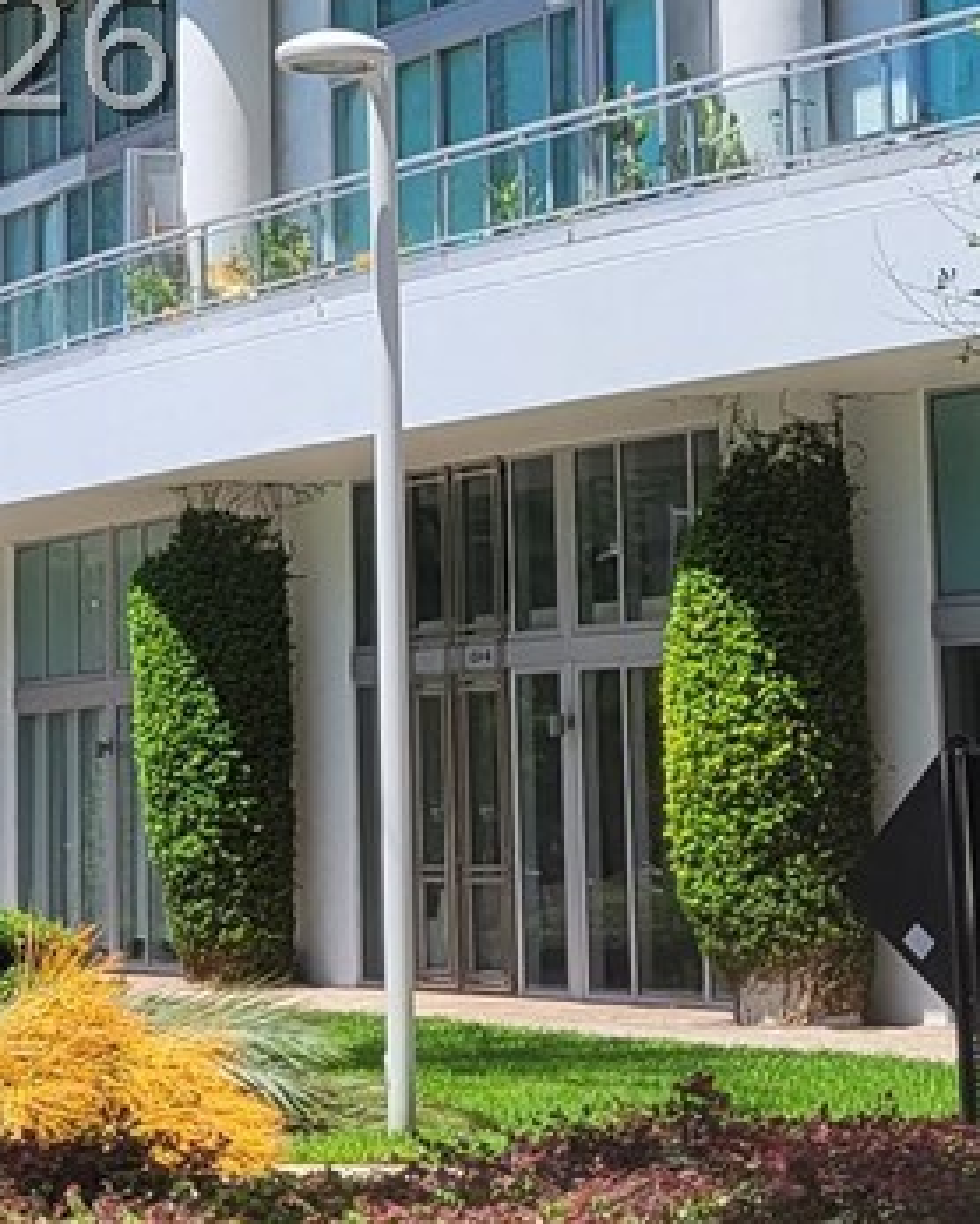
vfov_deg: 16.2
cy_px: 53
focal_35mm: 117
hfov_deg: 13.0
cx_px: -35
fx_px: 4238
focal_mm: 5.4
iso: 40
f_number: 1.8
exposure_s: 1/1915
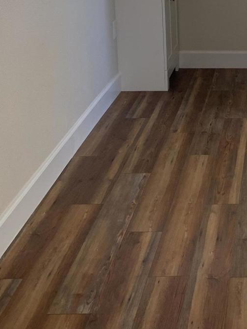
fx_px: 742
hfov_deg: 17.8
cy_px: 58
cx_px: 314
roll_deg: -0.9
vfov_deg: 24.6
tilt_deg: -12.9
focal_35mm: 78
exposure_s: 1/122
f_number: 1.8
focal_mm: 4.25
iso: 40
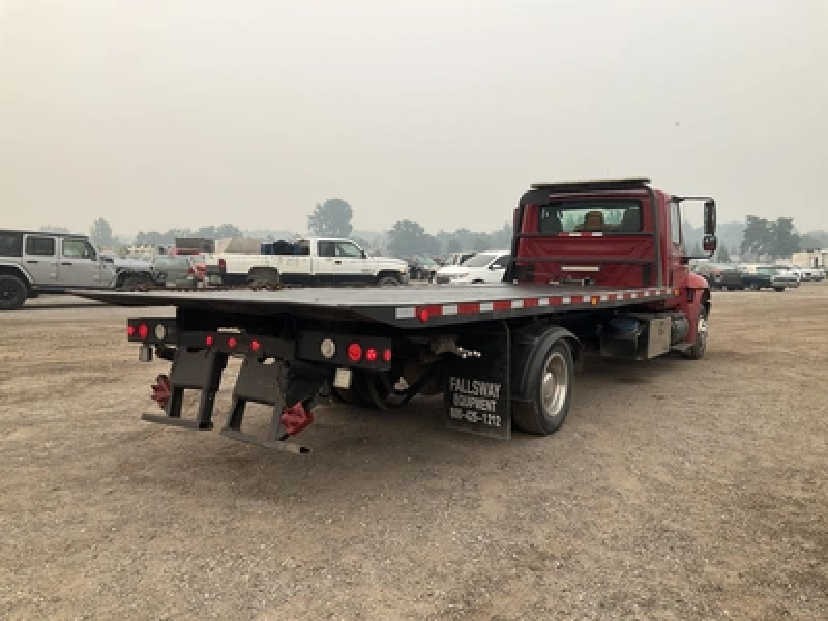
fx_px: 694
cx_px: 414
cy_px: 310
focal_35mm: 29
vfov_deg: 48.2
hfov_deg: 61.7
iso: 25
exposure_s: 1/495
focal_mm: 3
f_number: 1.8
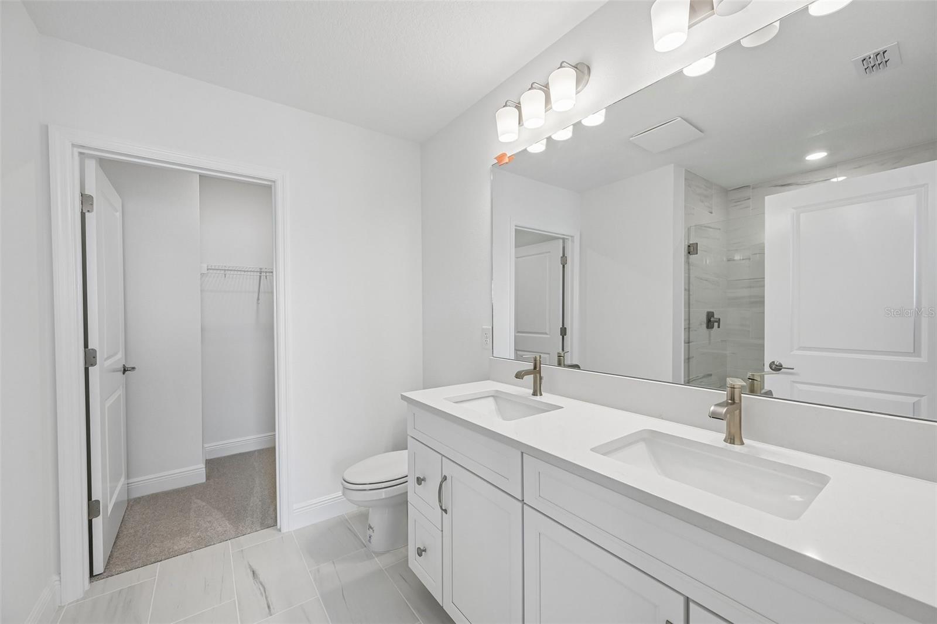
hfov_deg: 104.3
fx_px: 364
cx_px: 468
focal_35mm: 14
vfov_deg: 81.2
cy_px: 312
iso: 400
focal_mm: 14
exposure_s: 1/100
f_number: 8
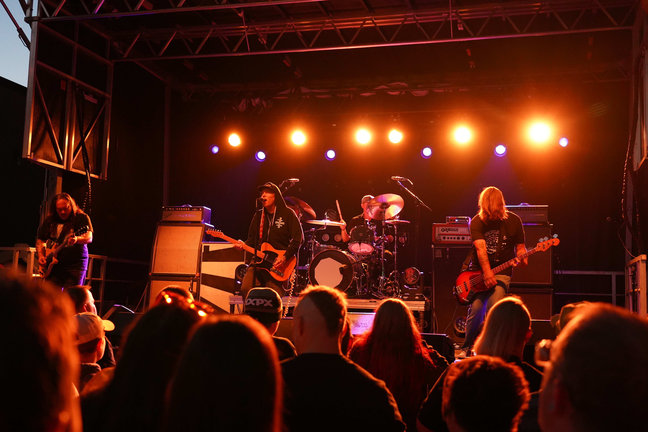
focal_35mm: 41
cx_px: 324
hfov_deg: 47.4
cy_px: 216
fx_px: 738
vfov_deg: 32.6
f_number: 4
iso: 5000
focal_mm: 41
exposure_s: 1/160
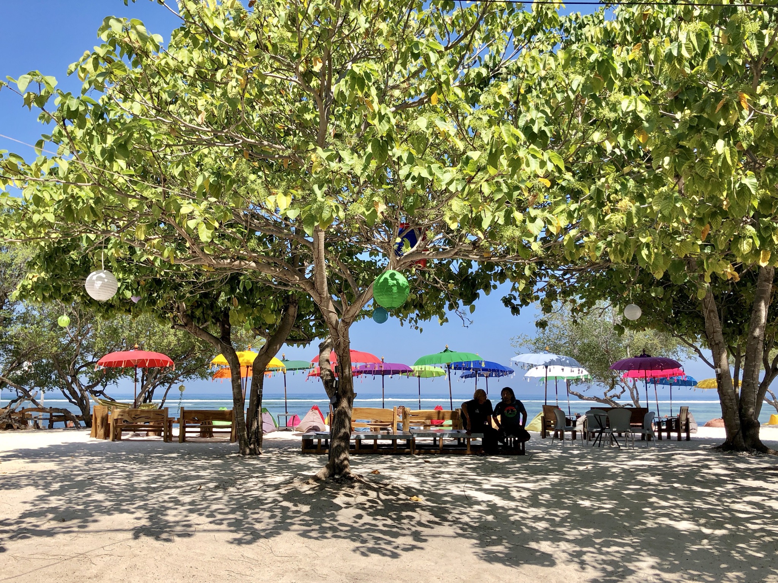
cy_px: 292
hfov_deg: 63.4
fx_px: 629
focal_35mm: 28
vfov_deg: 49.7
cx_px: 389
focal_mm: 4
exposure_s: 1/1715
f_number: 1.8
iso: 20
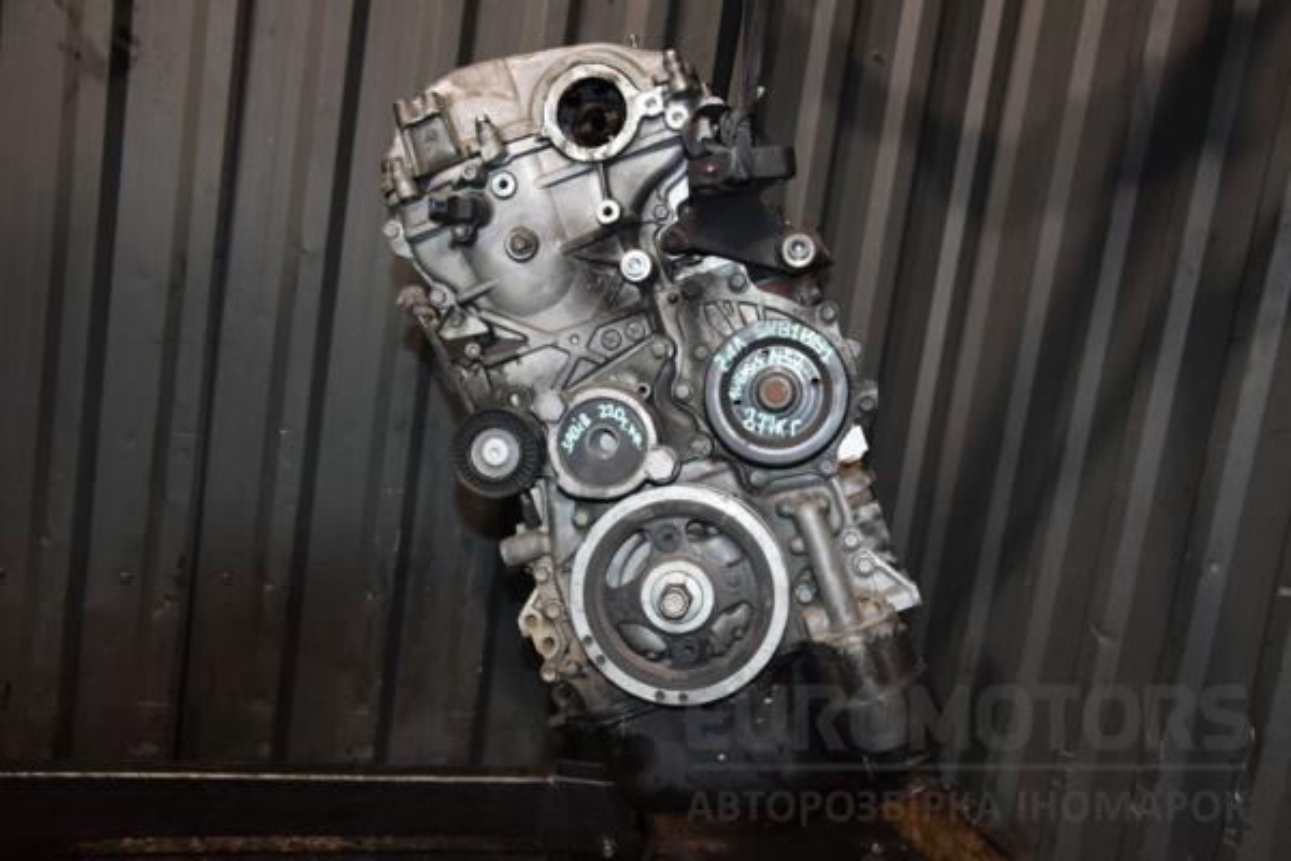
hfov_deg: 53.1
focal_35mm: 36
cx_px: 646
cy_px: 430
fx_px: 1291
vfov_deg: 36.9
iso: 800
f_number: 5
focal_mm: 24
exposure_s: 1/60
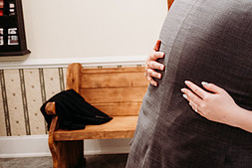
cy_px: 17
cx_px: 273
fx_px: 385
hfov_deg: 32.2
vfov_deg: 24.0
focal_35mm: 55
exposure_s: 1/200
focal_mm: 24
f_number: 2.2
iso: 1600
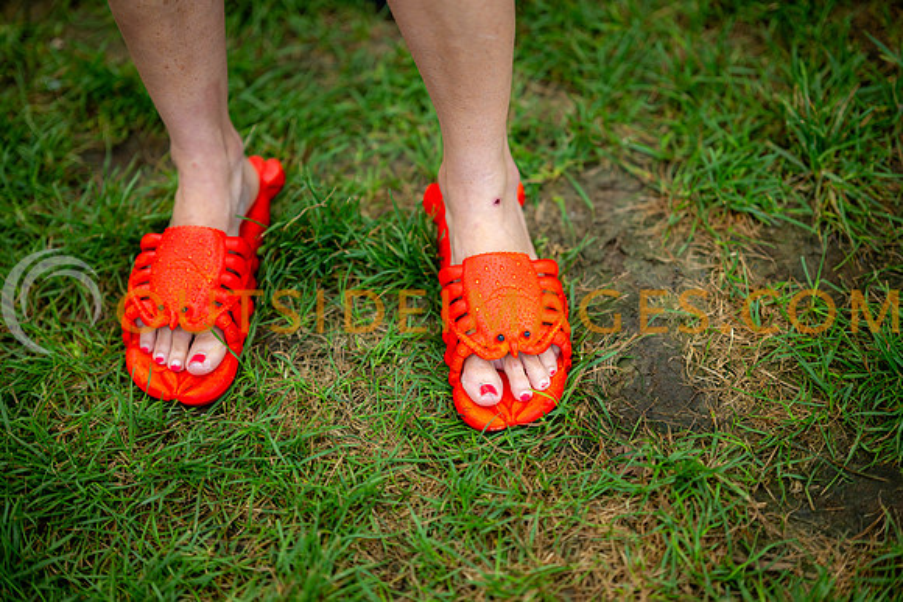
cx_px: 452
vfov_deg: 16.1
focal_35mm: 85
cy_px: 301
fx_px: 2132
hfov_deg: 23.9
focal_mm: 85
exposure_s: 1/500
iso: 64
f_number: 3.2
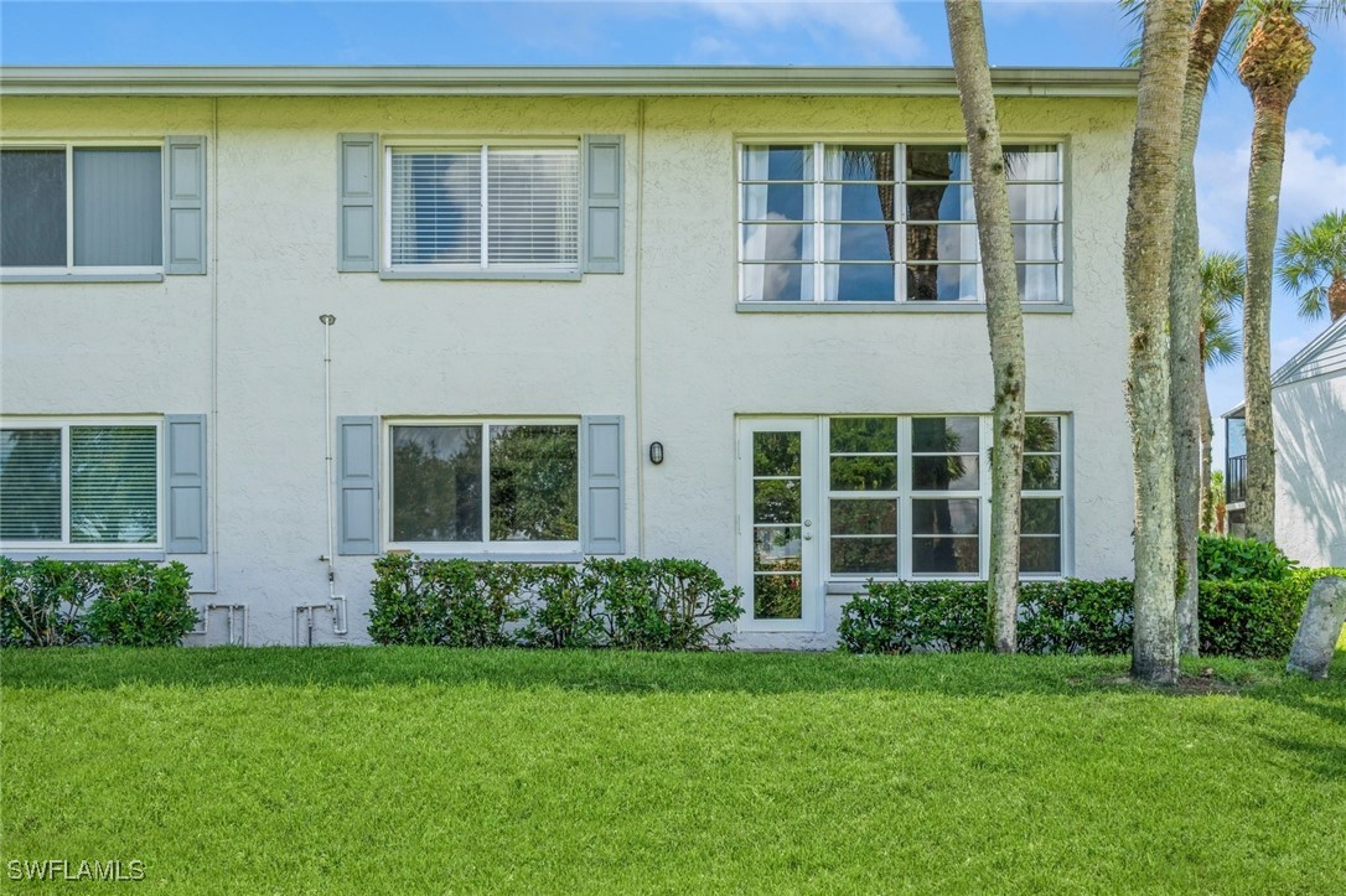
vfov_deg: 41.1
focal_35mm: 32
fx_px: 1196
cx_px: 673
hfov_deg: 58.7
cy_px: 448
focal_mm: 32
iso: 200
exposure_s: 1/200
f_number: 8
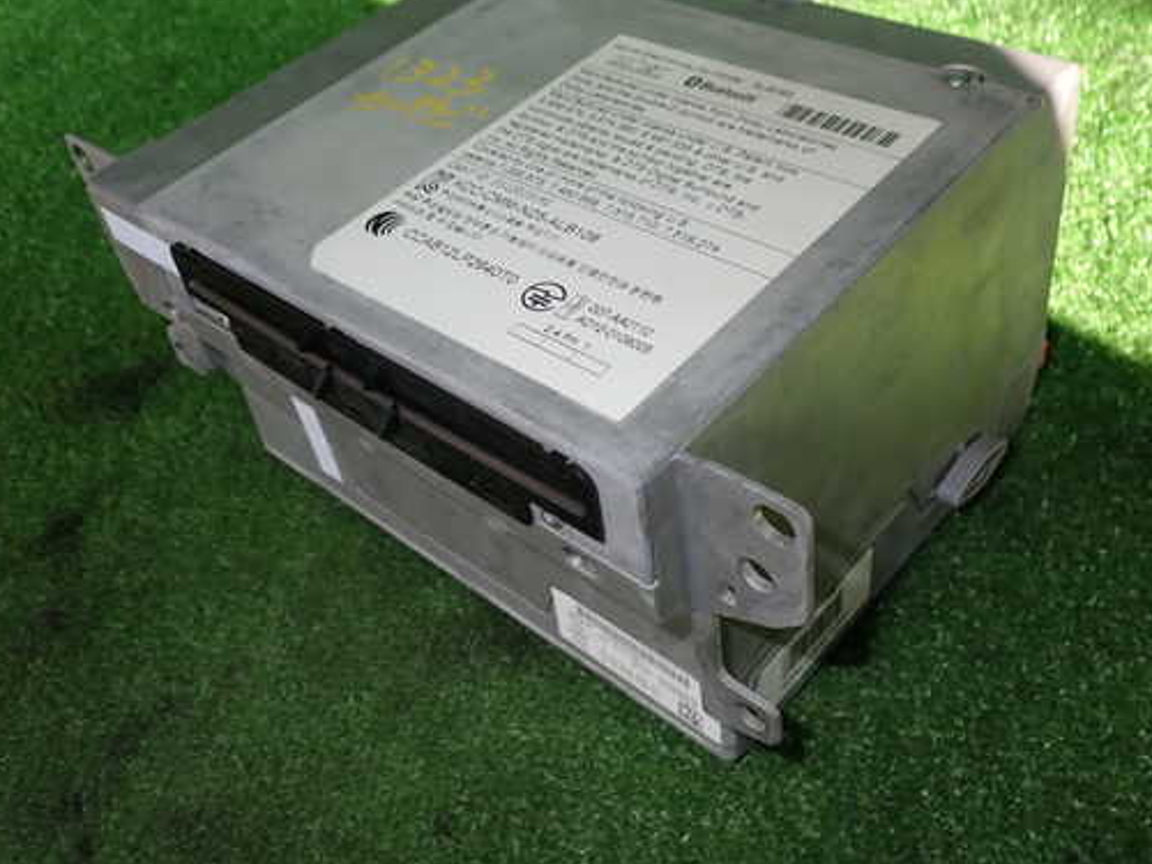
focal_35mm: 36
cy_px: 408
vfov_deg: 39.6
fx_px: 1198
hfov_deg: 51.3
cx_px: 553
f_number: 6.3
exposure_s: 1/30
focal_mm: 5.4
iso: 100
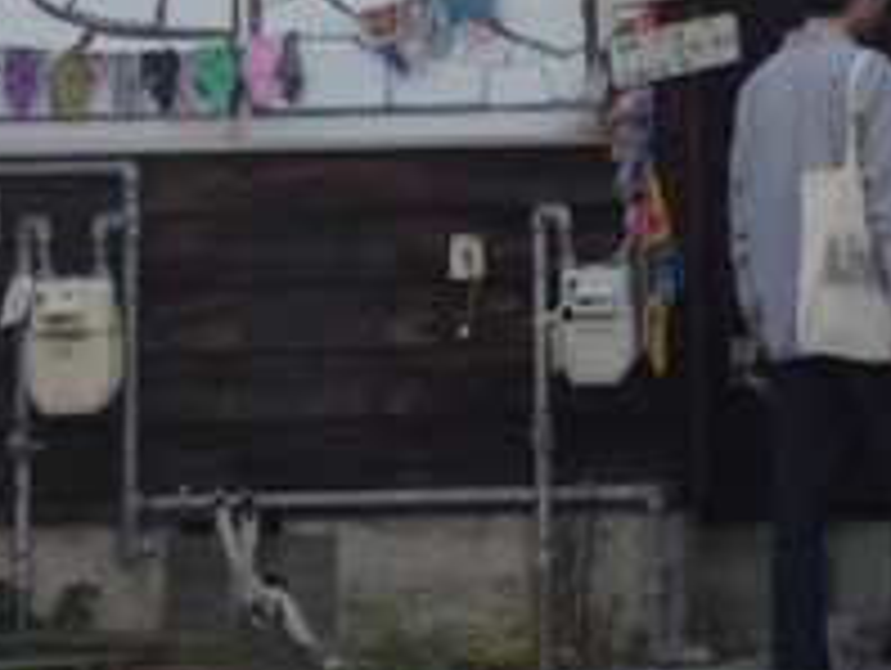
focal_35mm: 133
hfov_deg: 14.5
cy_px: -144
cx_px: 972
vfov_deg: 11.0
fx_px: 3428
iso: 50
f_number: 2.4
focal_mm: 4.12
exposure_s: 1/157
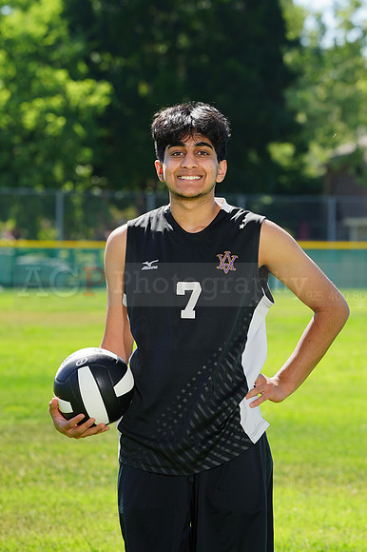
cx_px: 184
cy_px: 276
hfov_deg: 6.0
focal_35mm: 229
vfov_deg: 9.0
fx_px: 3506
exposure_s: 1/200
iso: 200
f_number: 10
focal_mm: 229
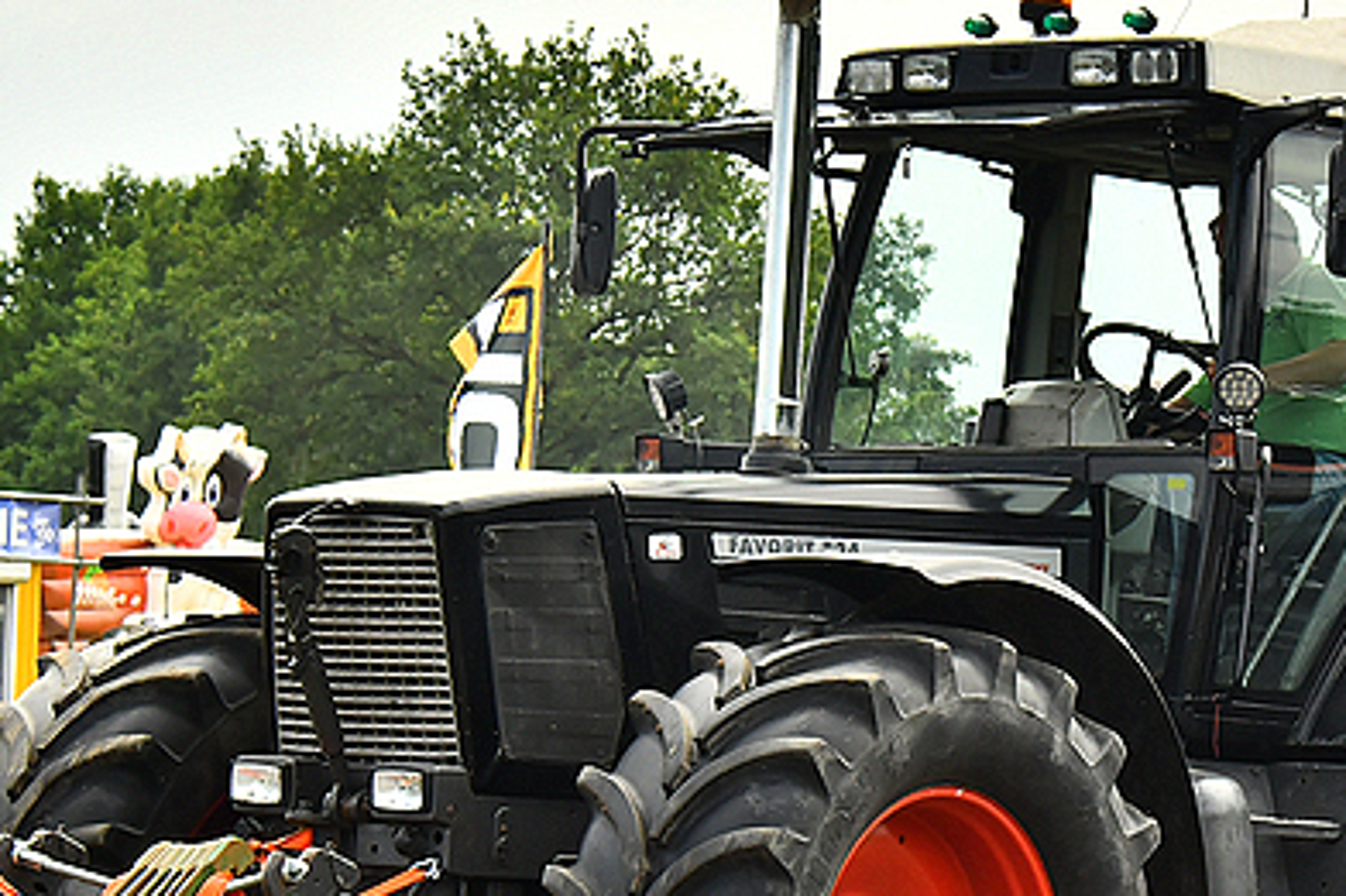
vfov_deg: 5.5
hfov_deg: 8.2
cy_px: 675
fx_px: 9380
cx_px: 1034
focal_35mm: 251
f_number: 9
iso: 500
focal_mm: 82
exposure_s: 1/800
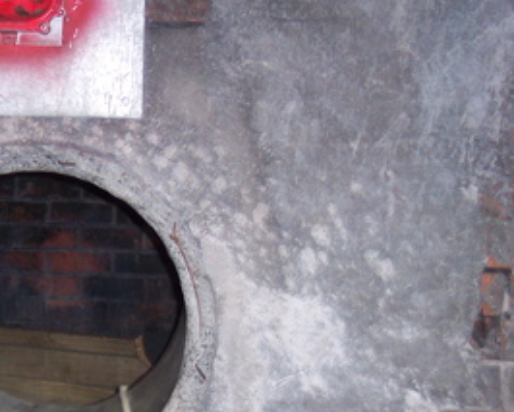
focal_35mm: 89
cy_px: 345
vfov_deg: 17.1
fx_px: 1354
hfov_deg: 21.2
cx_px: 103
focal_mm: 8
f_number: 2.8
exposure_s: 1/2
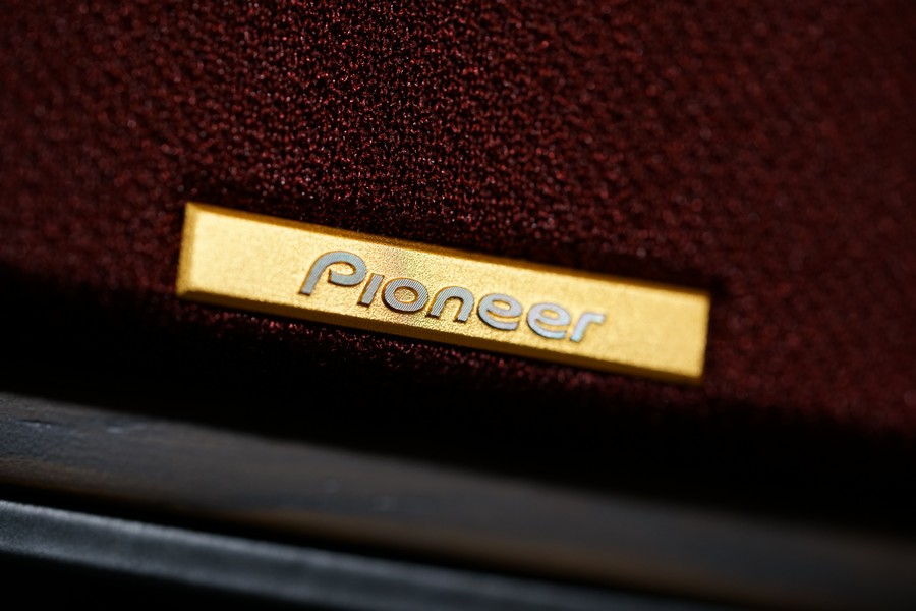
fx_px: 2290
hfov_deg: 22.6
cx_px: 458
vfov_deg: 15.2
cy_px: 306
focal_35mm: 90
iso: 800
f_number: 4
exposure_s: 1/60
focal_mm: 90
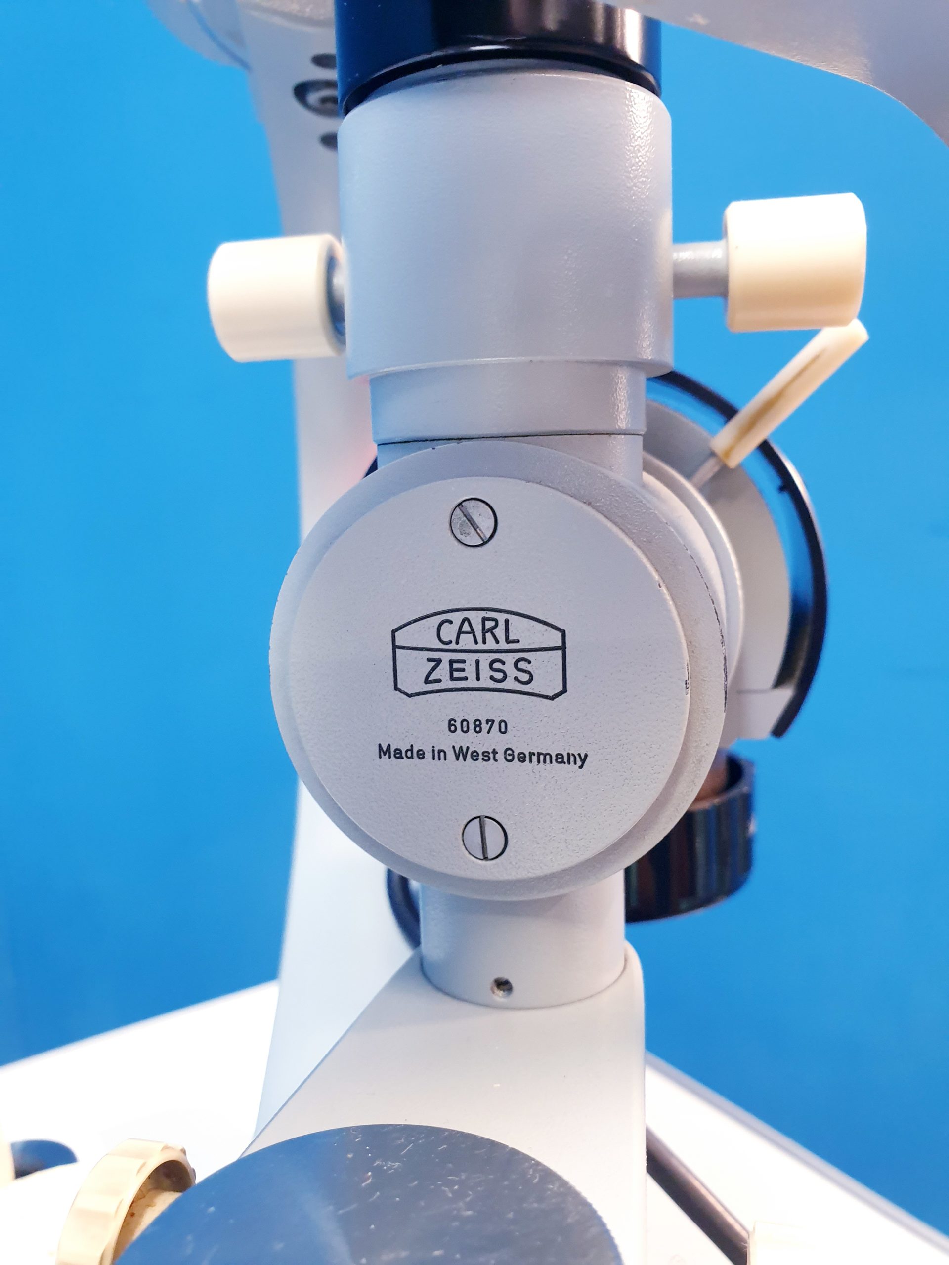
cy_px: 632
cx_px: 474
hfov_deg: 53.1
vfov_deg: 67.3
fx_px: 950
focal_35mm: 26
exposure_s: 1/33
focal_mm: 4.3
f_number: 2.4
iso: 320
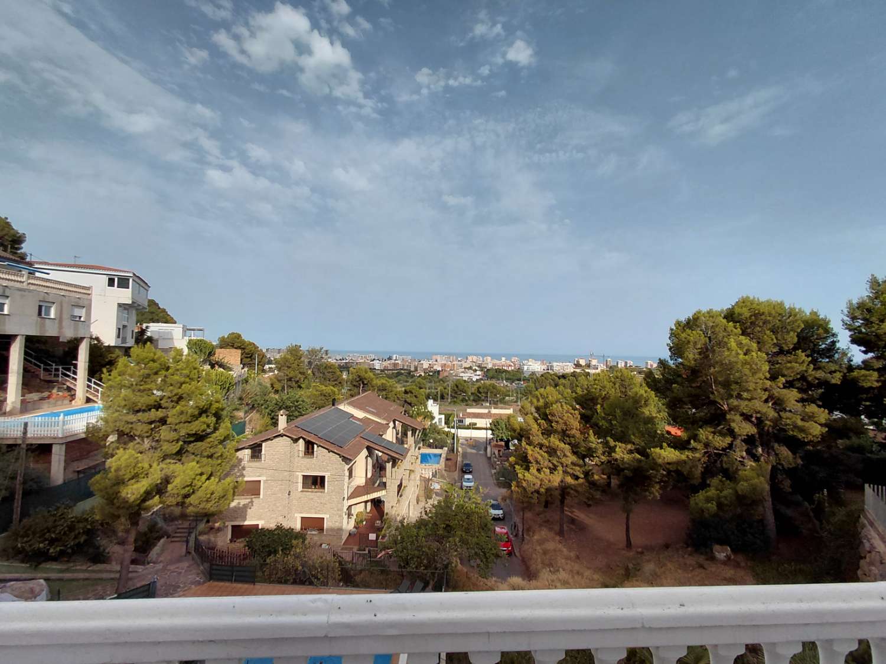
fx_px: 410
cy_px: 332
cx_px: 443
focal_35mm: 16
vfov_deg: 78.1
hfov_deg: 94.5
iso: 40
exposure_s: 1/2142
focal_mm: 1.64
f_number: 2.2
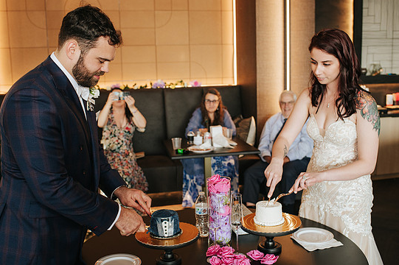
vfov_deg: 34.2
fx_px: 432
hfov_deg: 49.6
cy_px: 126
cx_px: 205
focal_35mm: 39
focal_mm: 35
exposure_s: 1/160
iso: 1000
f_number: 3.5
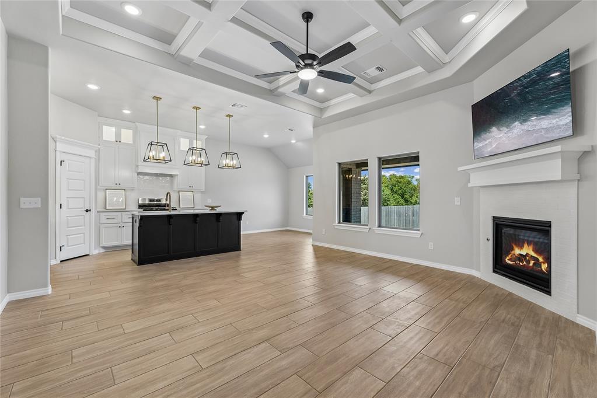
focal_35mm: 15
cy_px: 199
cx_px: 298
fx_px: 249
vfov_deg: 77.3
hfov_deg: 100.4
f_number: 6.3
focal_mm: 10
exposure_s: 1/30
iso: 100
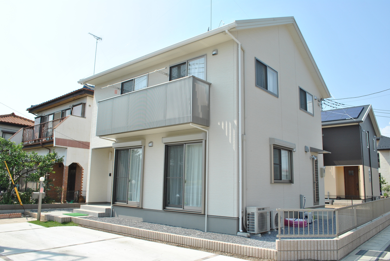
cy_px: 130
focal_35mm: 27
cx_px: 195
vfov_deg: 48.0
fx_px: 293
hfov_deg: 67.3
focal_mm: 18
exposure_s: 1/320
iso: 200
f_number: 9
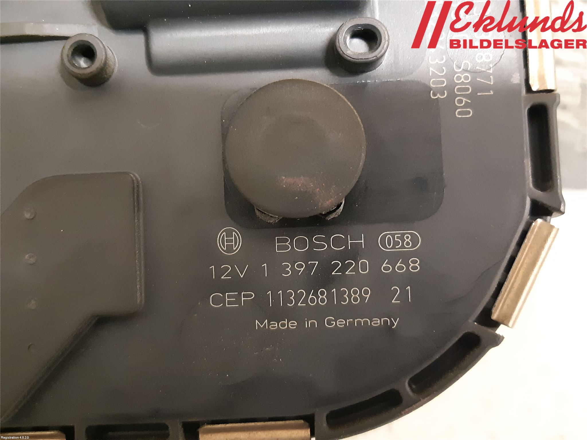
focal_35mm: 26
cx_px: 294
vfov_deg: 53.1
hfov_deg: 67.3
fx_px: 441
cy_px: 220
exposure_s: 1/20
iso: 640
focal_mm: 3.93
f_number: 1.7
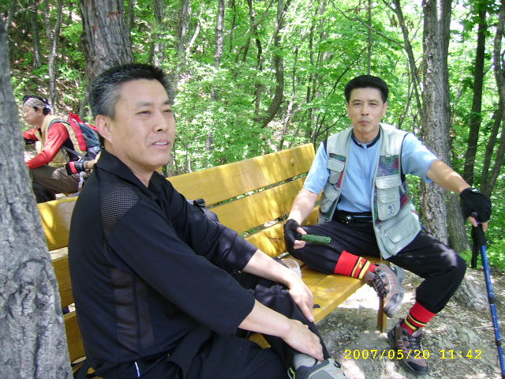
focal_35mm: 35
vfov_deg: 40.7
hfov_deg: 52.6
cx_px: 252
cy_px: 190
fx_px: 511
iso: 100
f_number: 2.8
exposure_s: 1/54
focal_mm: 5.95
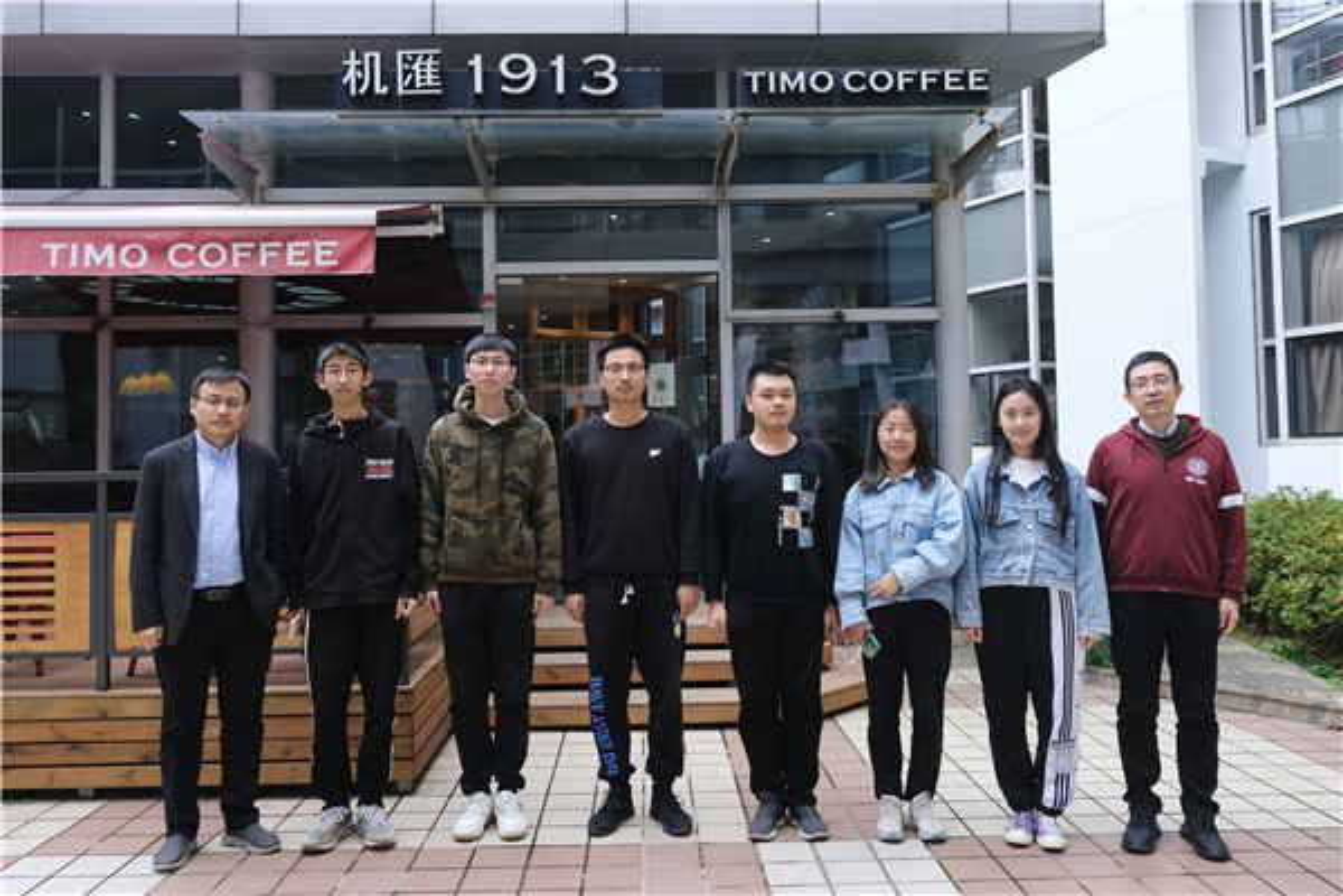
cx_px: 672
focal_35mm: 26
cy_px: 448
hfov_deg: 69.4
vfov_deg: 49.6
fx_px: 970
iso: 320
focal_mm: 17
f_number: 3.8
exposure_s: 1/110
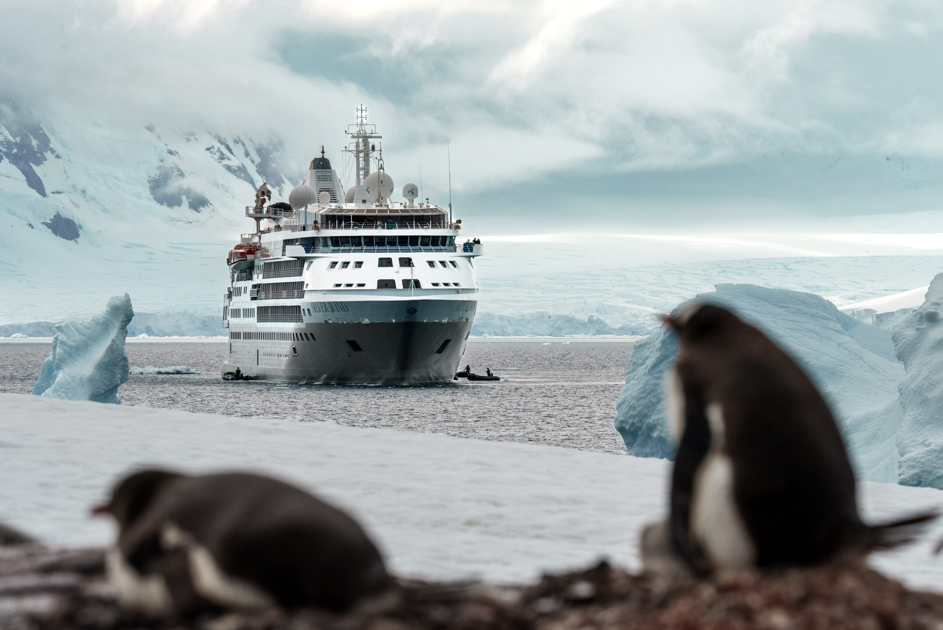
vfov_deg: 5.4
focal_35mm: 253
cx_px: 472
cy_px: 315
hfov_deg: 8.1
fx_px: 6628
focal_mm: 252.9
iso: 640
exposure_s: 1/640
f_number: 13
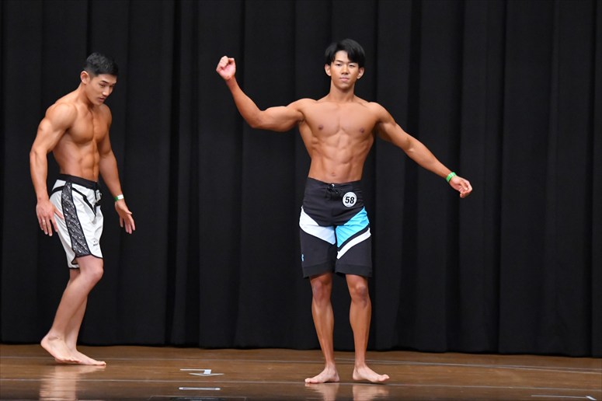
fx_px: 3761
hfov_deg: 9.2
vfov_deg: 6.1
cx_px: 301
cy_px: 200
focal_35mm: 225
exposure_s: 1/400
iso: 8000
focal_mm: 150
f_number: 5.6
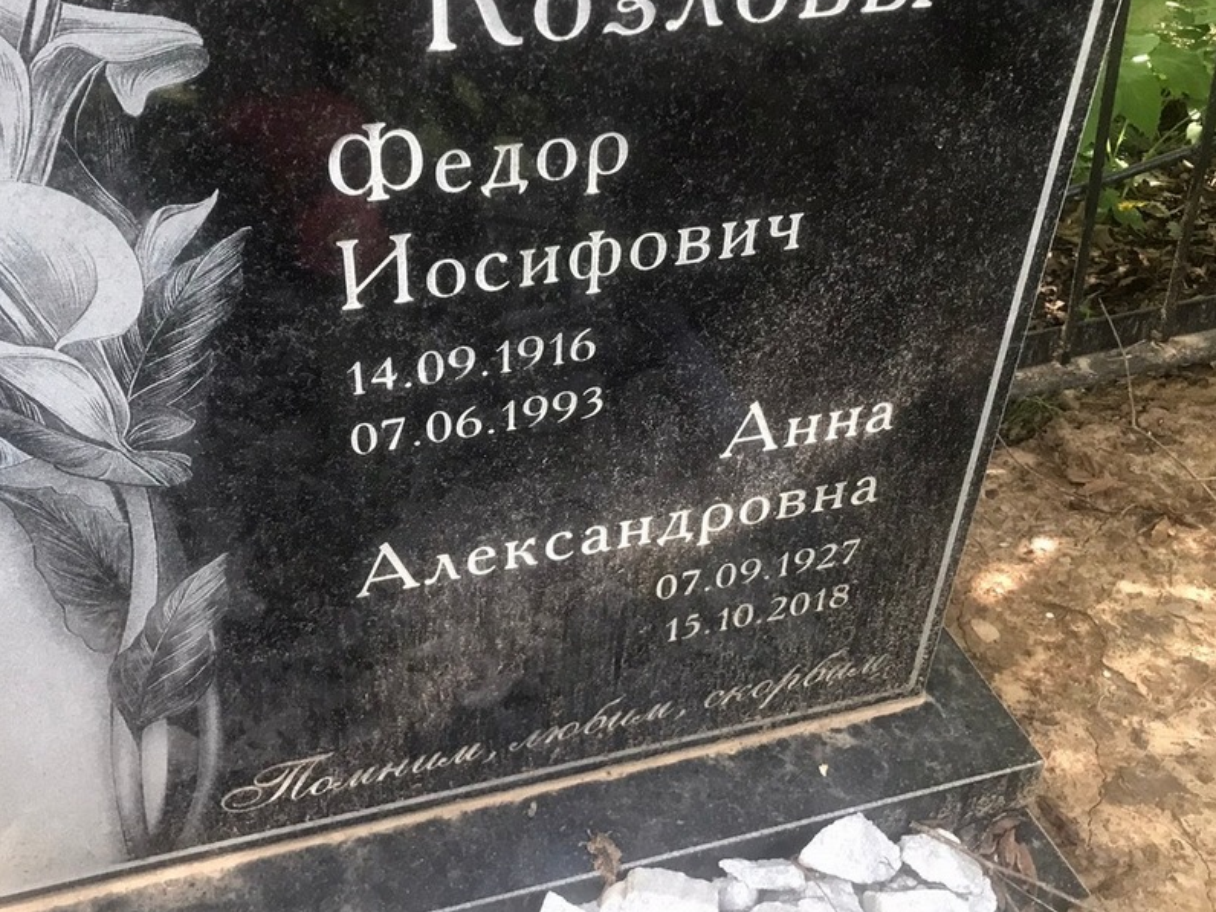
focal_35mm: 36
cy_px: 423
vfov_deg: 39.6
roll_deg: -1.4
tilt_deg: -35.6
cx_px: 535
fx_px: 1265
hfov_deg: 51.2
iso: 32
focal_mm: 3.99
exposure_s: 1/30
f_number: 1.8
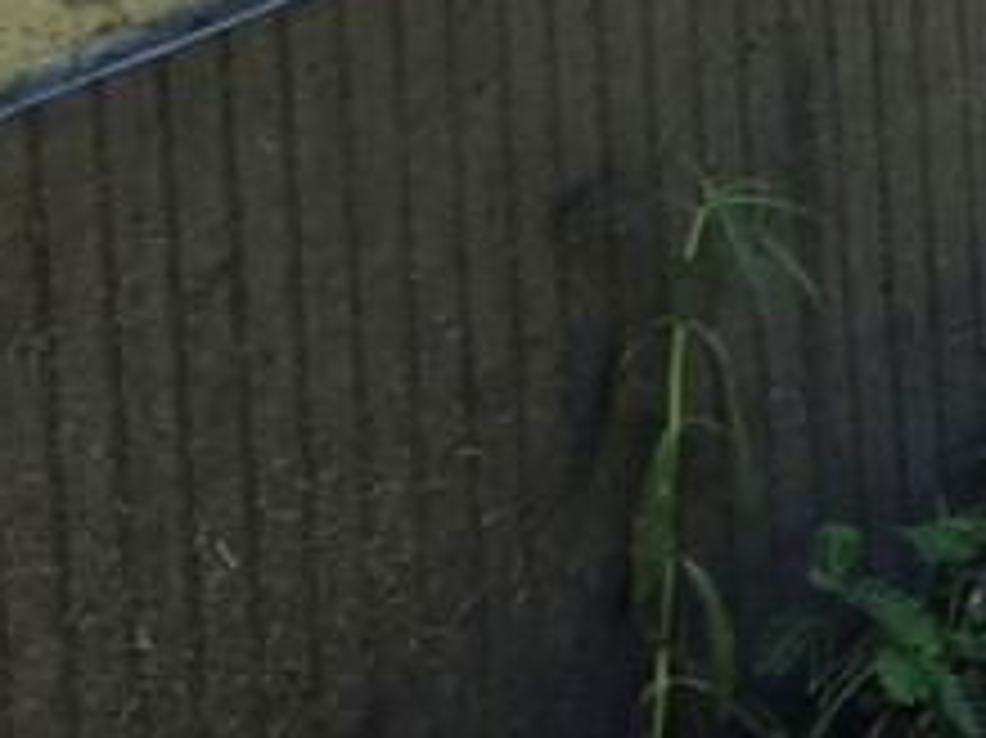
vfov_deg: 8.1
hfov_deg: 10.3
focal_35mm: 168
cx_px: 2283
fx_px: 4783
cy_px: -1017
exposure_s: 1/1276
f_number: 1.8
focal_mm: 5.4
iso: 25
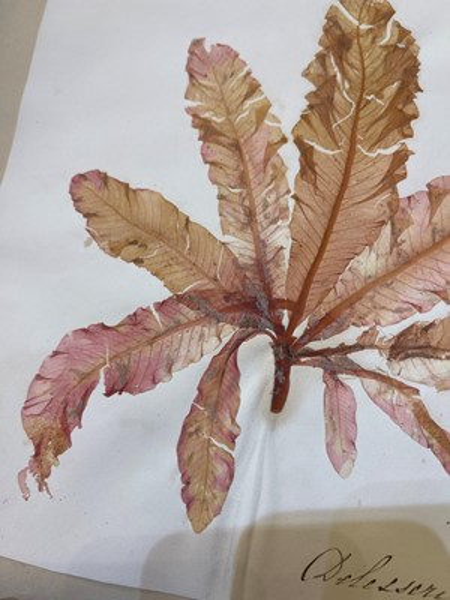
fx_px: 451
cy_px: 300
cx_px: 225
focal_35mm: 26
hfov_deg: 53.1
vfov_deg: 67.3
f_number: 1.6
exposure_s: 1/100
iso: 64
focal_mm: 5.1
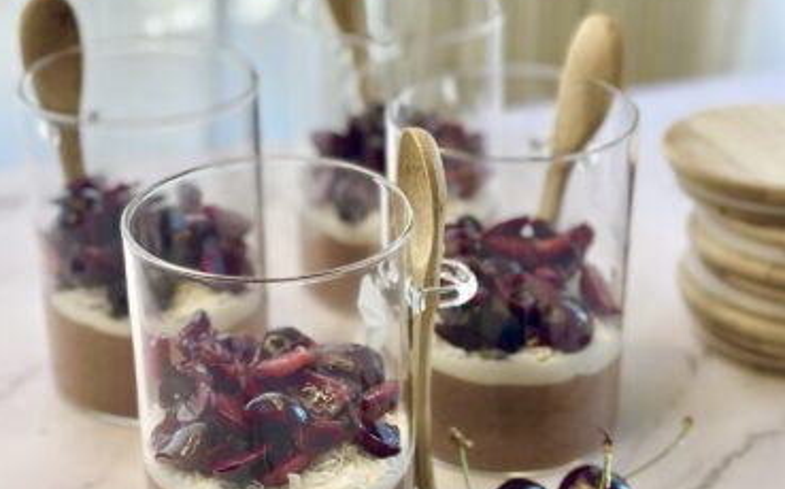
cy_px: 262
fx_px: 1475
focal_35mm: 69
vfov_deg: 18.8
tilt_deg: -28.7
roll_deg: -1.6
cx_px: 390
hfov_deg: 29.8
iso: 80
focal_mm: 6.86
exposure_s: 1/228
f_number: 1.78
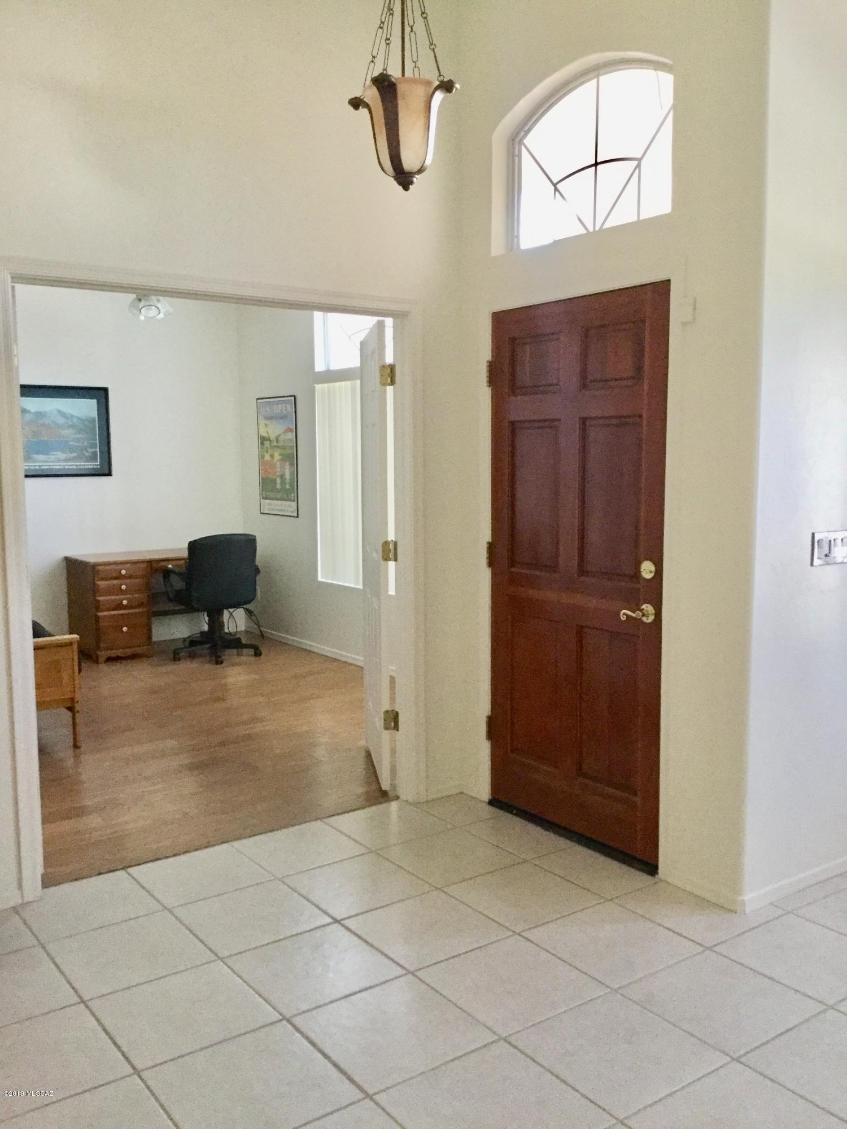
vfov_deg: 58.4
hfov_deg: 45.4
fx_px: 1011
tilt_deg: -6.0
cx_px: 424
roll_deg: +0.5
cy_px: 564
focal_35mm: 31
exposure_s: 1/20
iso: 200
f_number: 2.4
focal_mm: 3.3
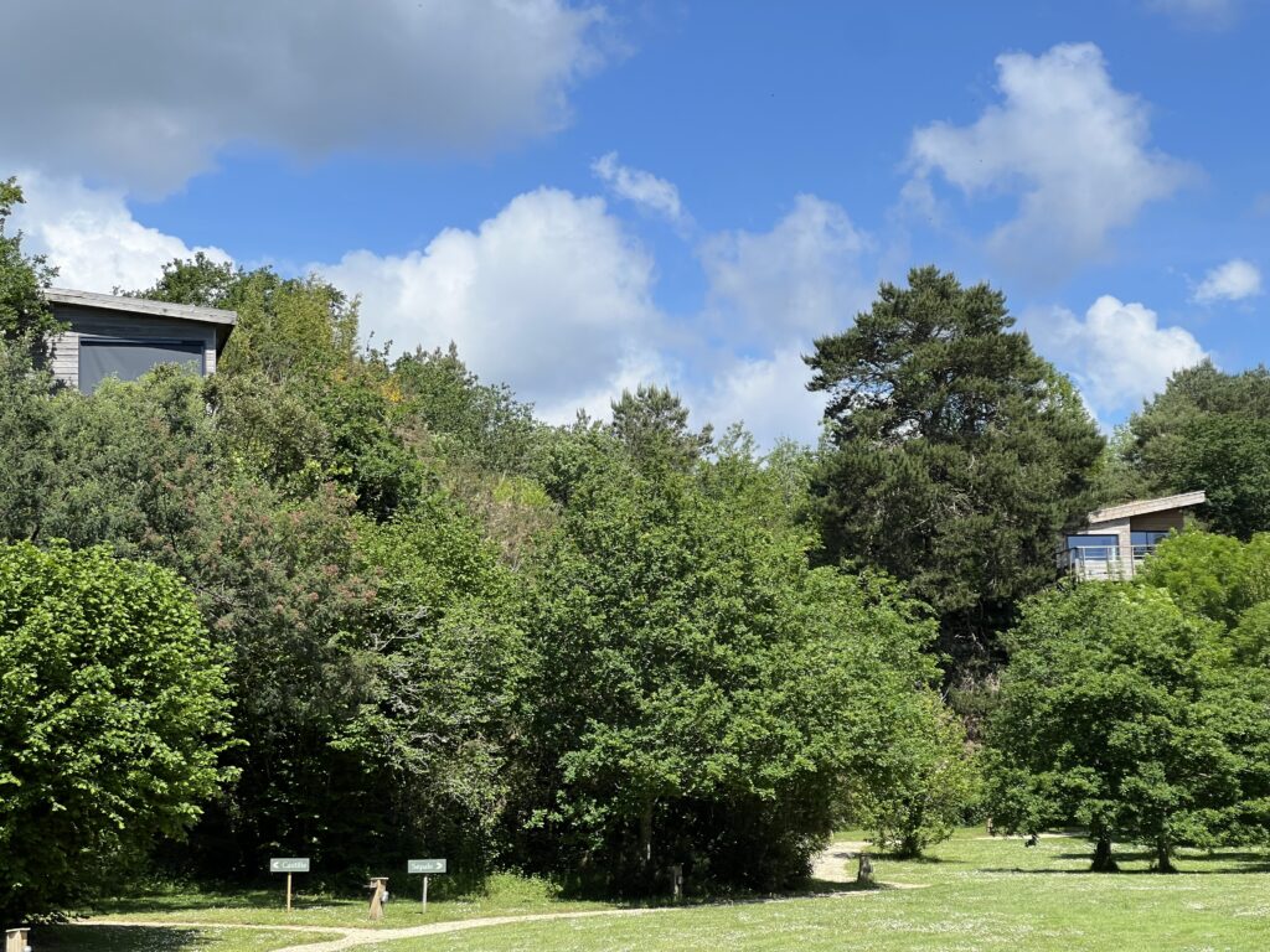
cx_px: 635
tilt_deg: +8.1
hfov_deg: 25.3
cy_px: 476
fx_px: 2825
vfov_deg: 19.1
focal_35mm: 77
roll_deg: +0.9
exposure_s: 1/791
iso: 32
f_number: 2.8
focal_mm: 9
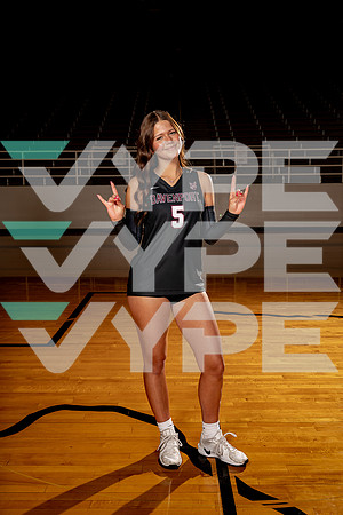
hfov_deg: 35.9
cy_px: 258
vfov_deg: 51.9
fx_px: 529
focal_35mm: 37
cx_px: 172
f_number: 5.6
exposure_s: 1/250
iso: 100
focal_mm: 37
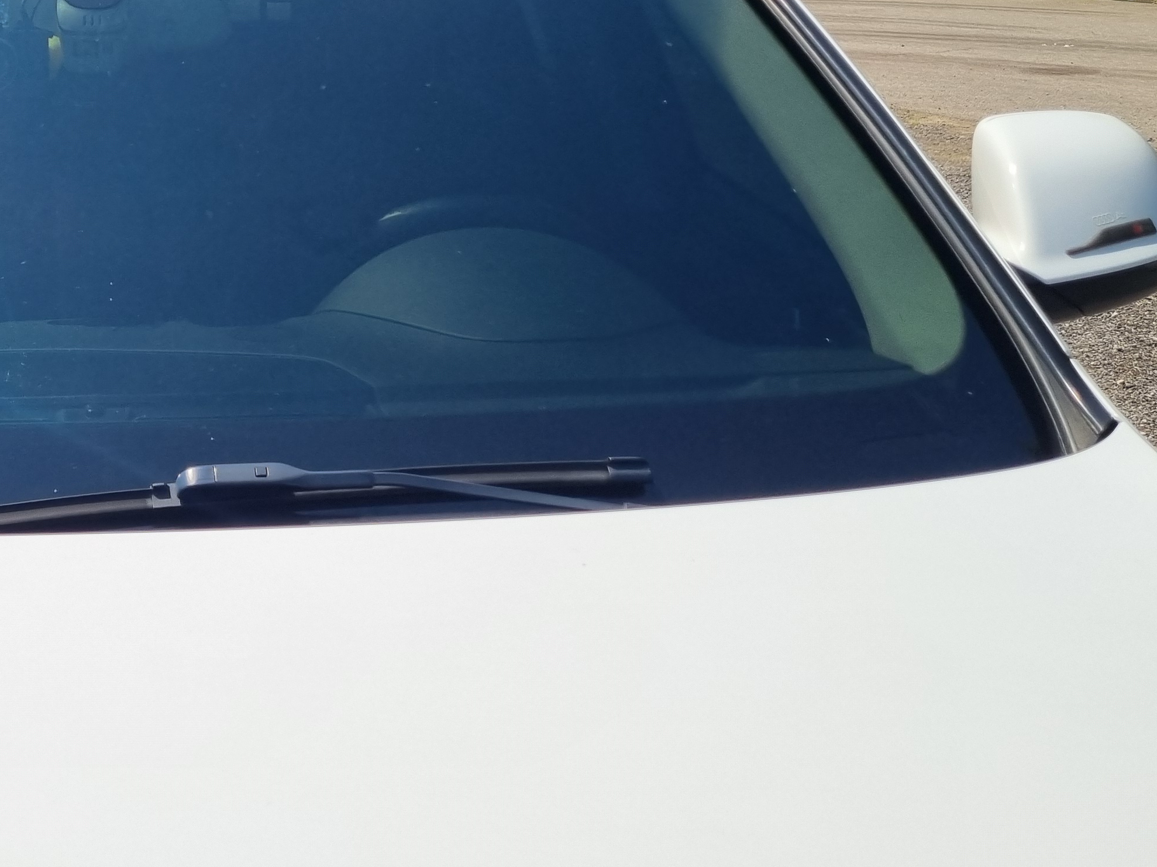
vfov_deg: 26.7
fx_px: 1771
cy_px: 105
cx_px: 81
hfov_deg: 33.9
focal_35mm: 53
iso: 50
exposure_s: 1/4416
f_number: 1.8
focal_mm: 5.4
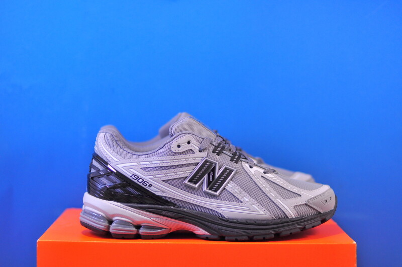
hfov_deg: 27.0
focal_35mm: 75
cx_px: 201
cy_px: 134
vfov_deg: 18.1
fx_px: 836
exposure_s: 1/320
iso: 250
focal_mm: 50
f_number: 2
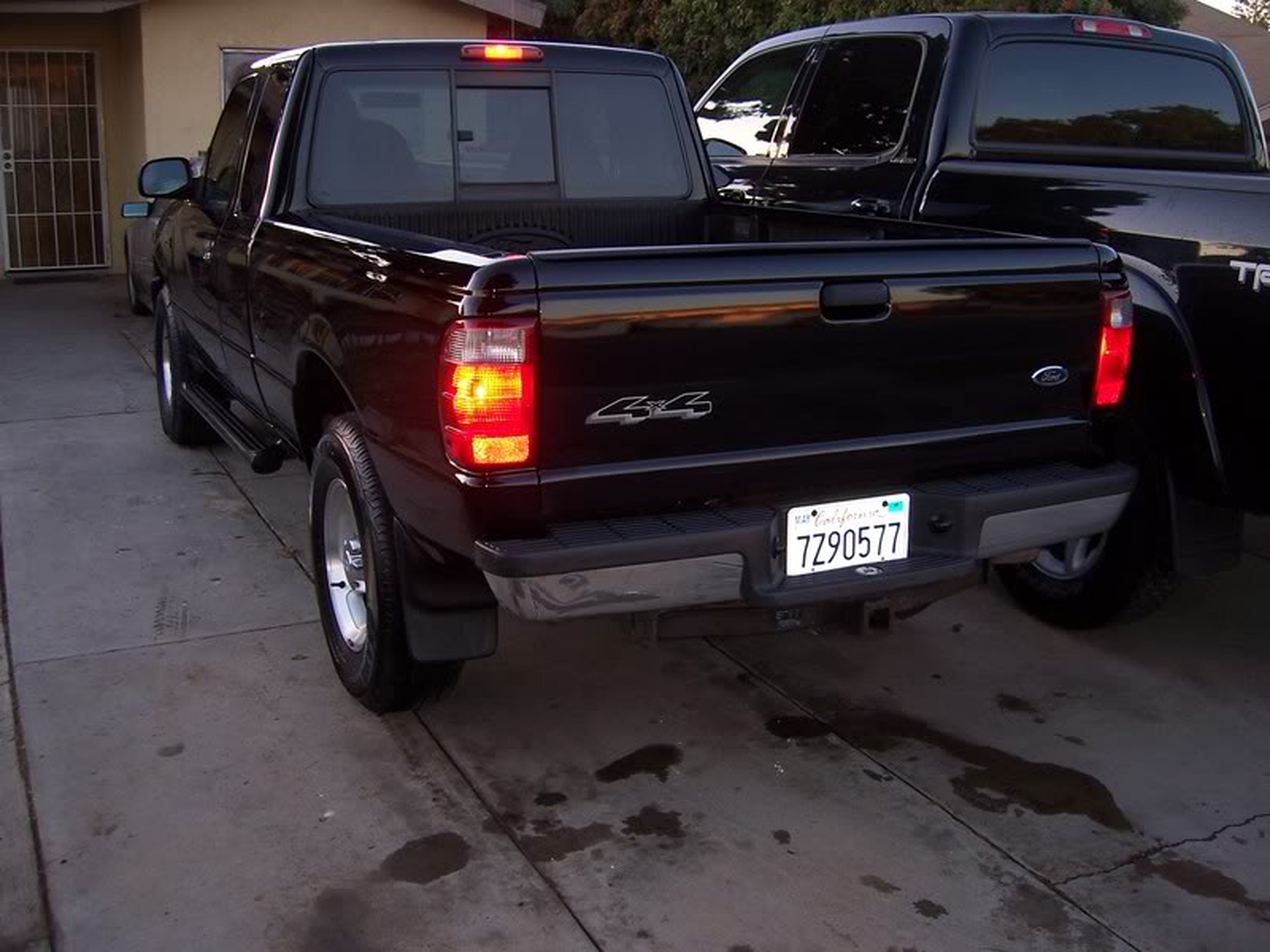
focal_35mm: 36
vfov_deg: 39.7
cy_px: 476
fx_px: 1321
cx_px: 635
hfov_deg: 51.4
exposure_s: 1/60
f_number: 3
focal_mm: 6
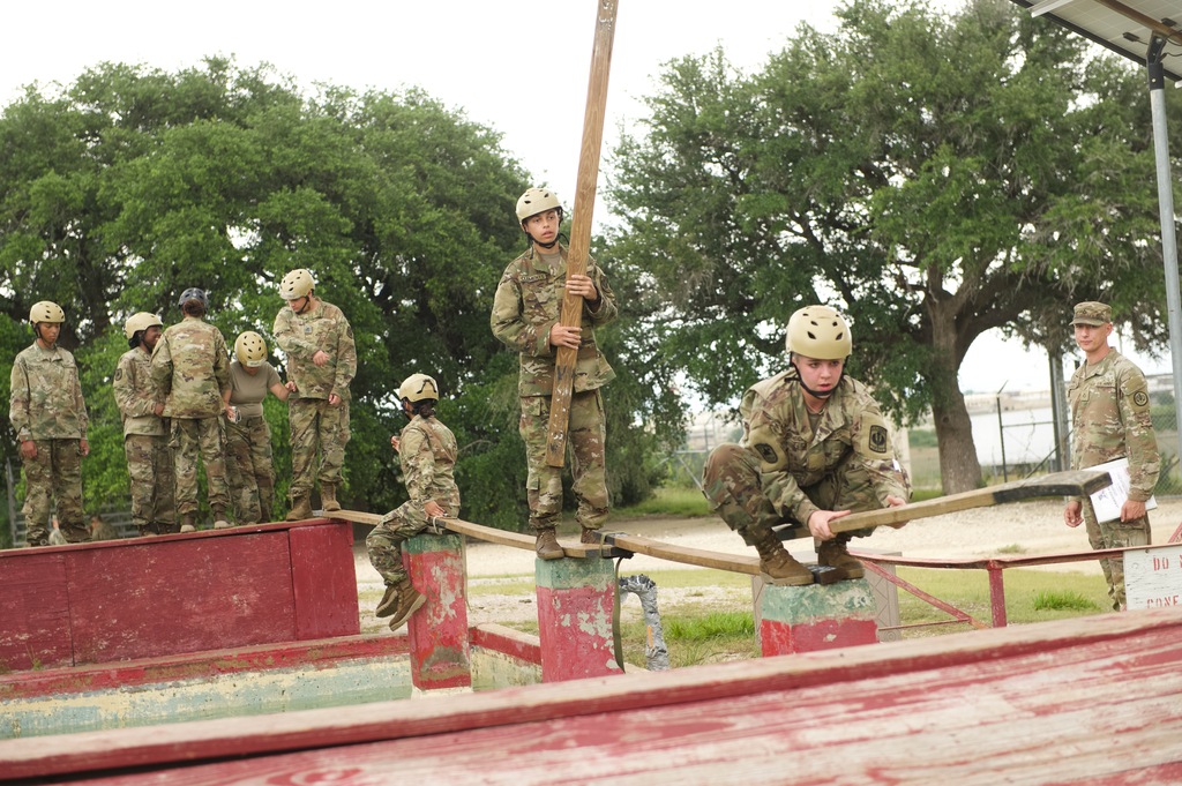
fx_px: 2296
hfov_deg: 28.9
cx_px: 591
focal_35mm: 70
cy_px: 393
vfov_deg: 19.4
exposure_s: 1/1600
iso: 800
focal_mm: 70
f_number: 4
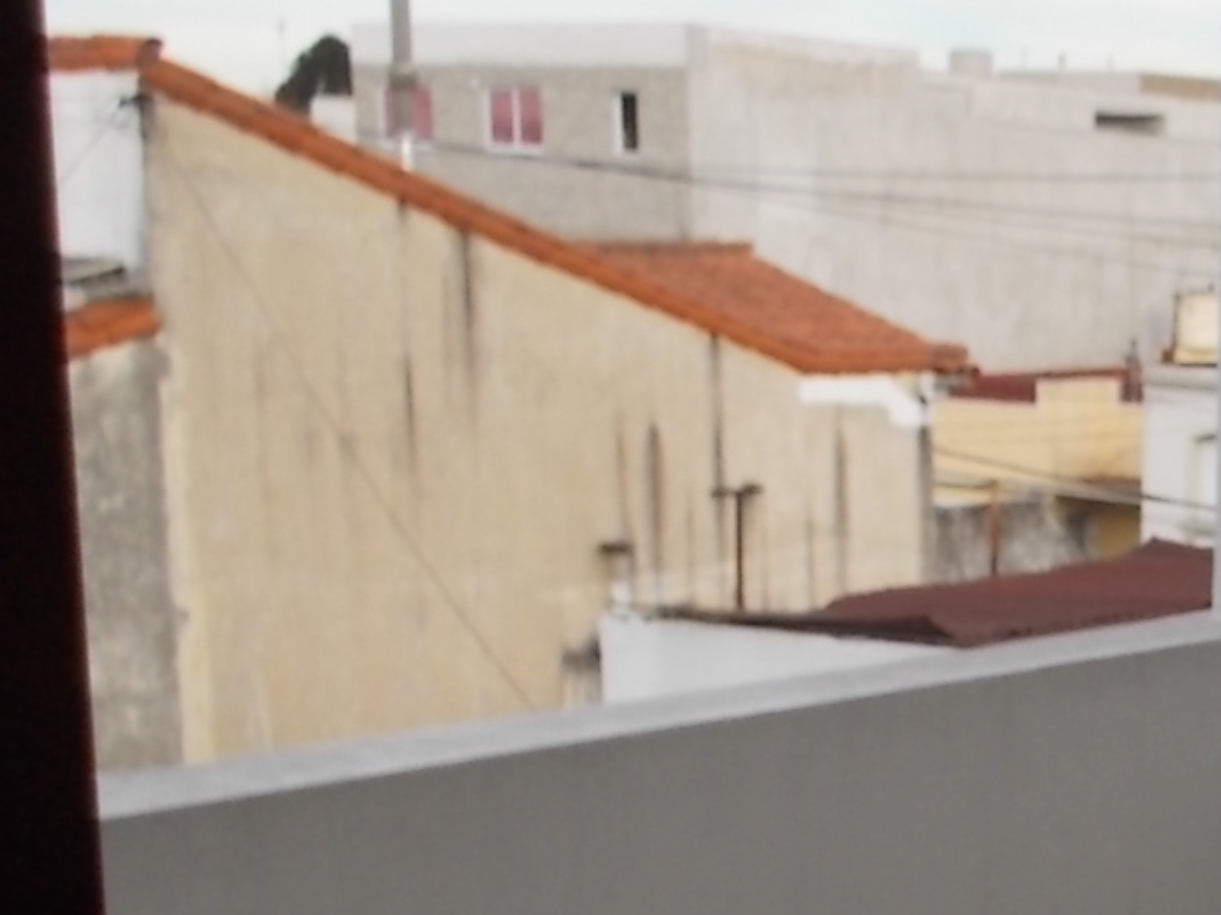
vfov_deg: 19.1
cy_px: 775
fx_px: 2680
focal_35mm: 76
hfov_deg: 23.5
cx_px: 1453
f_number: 3.3
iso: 80
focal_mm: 4.1
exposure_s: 1/320
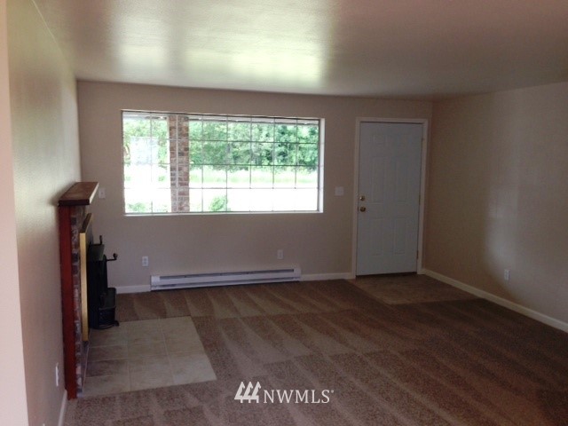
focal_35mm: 33
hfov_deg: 55.4
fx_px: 541
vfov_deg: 42.9
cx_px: 284
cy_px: 213
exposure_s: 1/20
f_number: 2.4
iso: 64
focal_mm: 4.13
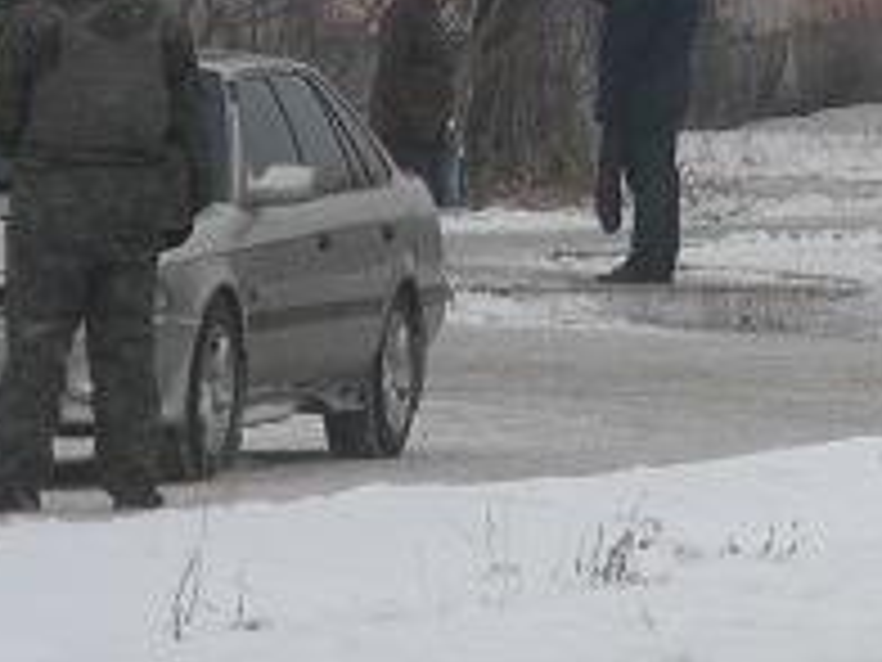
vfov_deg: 2.1
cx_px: 1179
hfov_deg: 2.8
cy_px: -169
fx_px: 18218
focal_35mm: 715
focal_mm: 42.6
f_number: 5.6
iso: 100
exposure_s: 1/74
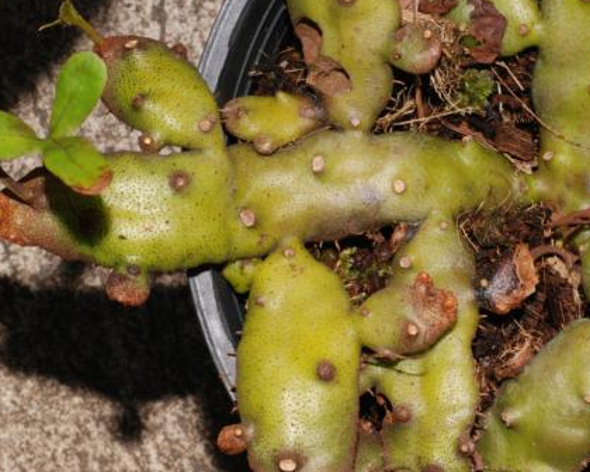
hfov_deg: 13.6
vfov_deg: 11.0
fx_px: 2462
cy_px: 222
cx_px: 378
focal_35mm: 141
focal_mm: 70
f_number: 18
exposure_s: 1/60
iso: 200
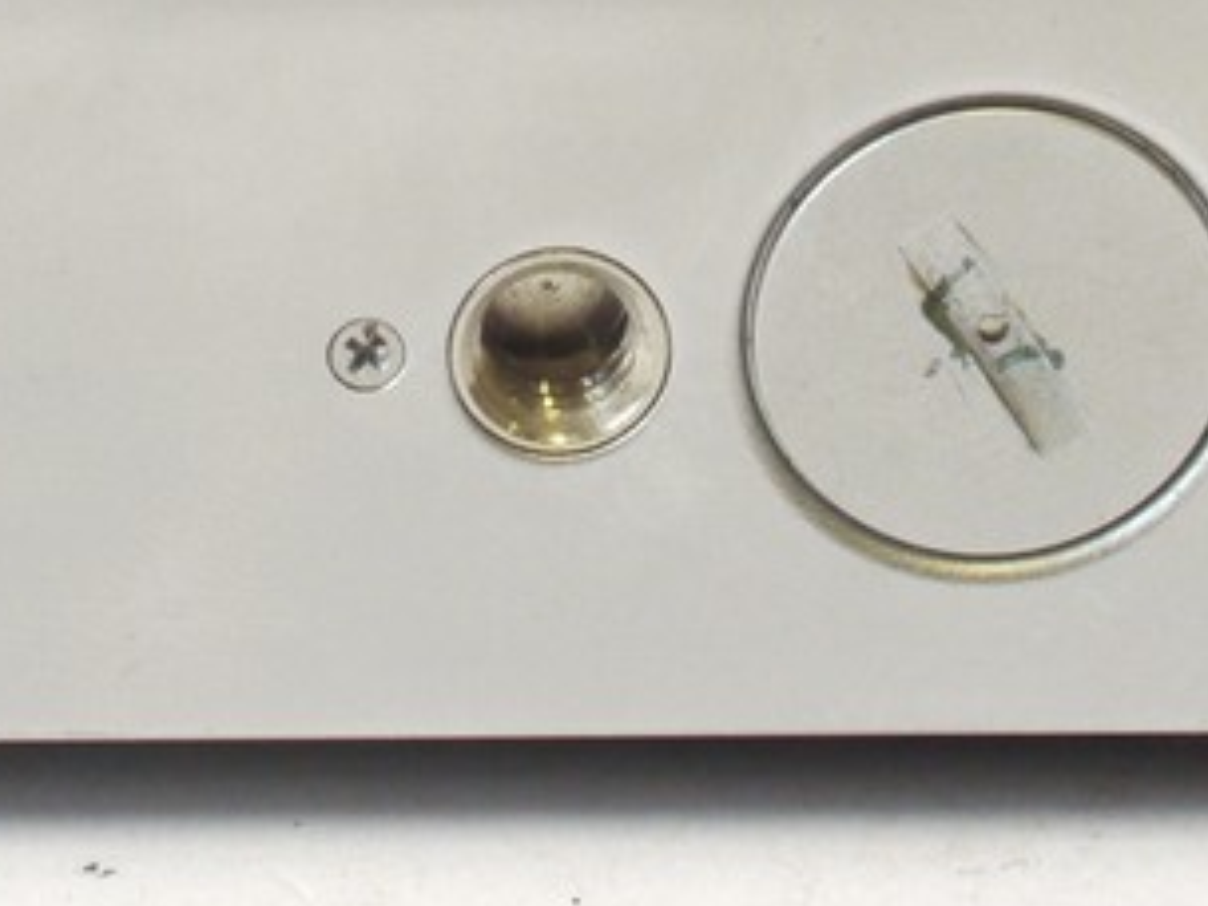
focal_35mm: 237
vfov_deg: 6.2
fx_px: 8271
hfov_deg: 8.3
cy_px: -576
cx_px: 230
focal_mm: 30
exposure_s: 1/30
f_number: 10
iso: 800
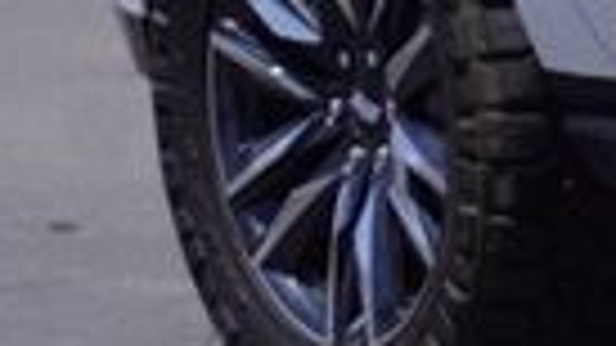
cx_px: 2176
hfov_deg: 5.0
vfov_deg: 3.0
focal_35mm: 400
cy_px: -189
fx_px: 6532
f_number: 11
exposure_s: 1/160
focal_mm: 34
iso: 100
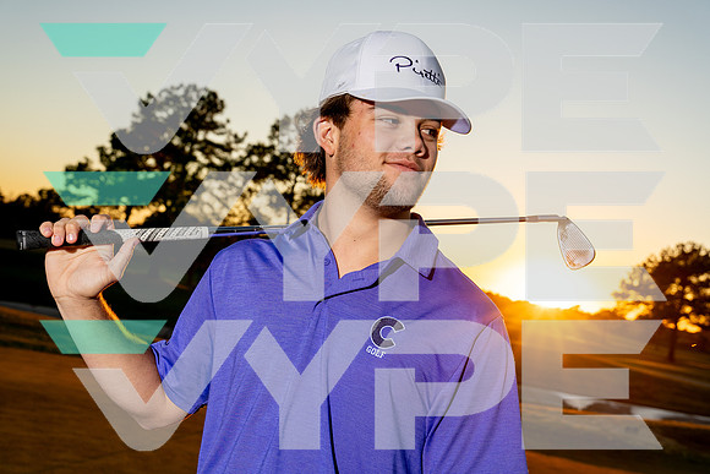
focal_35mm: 49
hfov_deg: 40.3
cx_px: 355
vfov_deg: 27.5
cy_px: 237
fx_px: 967
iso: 160
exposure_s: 1/250
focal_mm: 49
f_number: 7.1
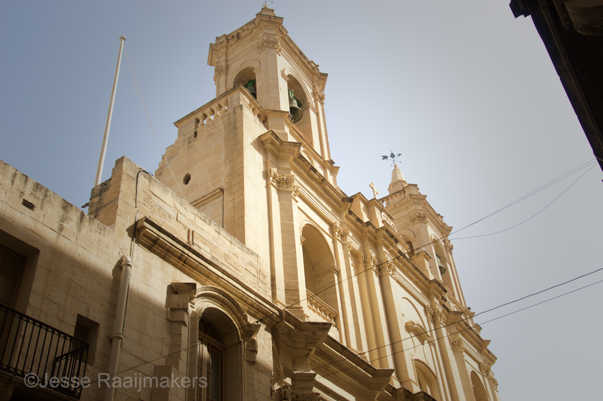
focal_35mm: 39
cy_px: 200
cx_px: 302
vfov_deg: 34.1
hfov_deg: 49.6
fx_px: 653
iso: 100
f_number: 5.6
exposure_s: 1/400
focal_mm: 26
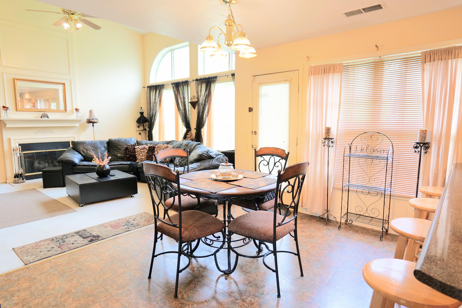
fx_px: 257
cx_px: 231
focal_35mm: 20
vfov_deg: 61.9
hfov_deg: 84.0
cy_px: 154
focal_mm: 20
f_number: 3.5
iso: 500
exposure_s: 1/60
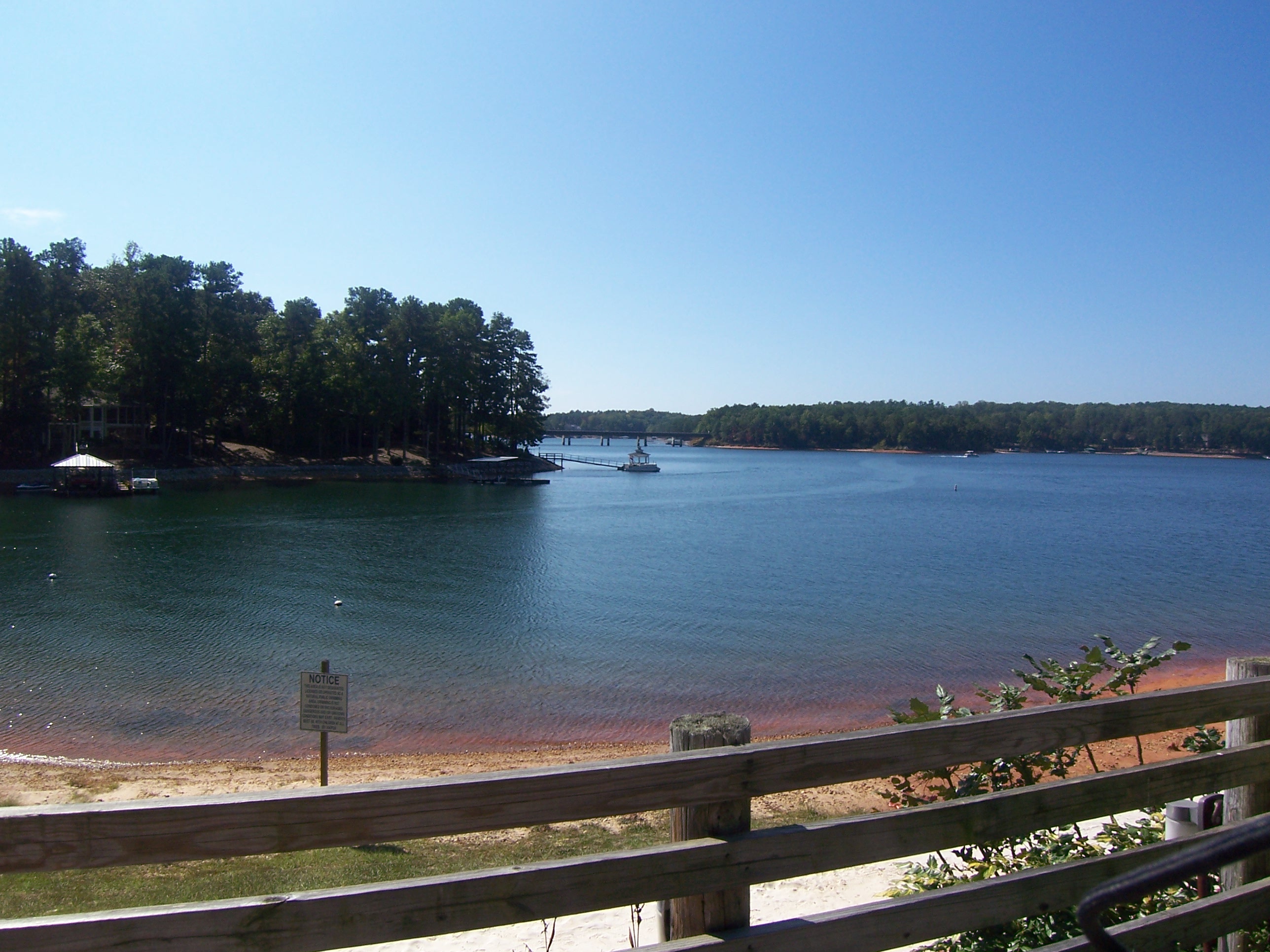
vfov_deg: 58.9
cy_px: 476
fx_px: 844
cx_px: 635
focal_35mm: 23
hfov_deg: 73.9
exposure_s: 1/400
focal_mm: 3.8
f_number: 5.6
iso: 64
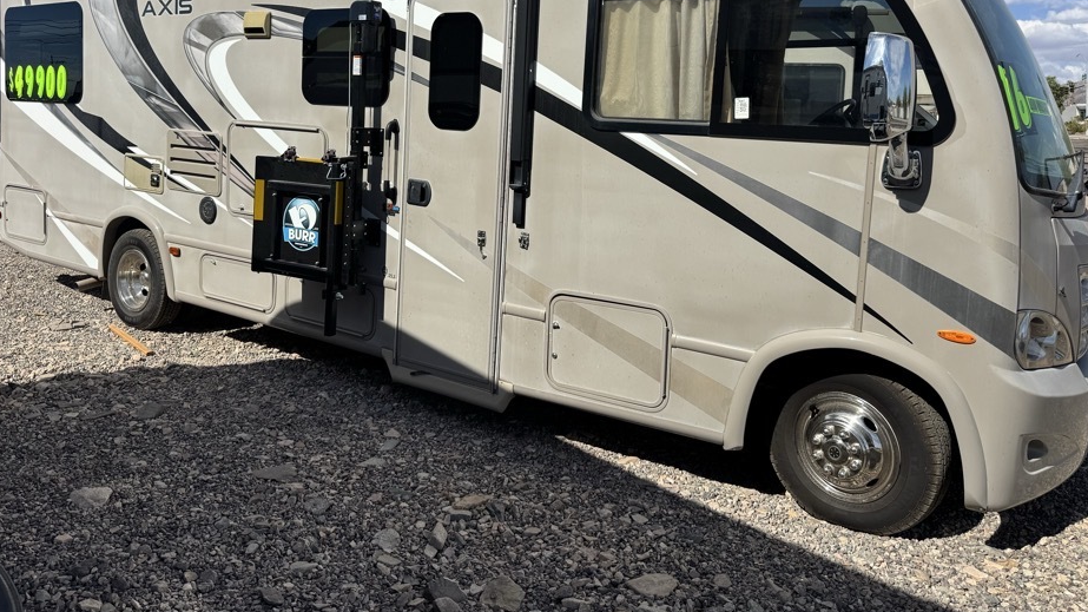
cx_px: 525
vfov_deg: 39.3
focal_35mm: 29
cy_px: 170
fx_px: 837
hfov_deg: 66.1
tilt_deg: +0.2
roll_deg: +0.0
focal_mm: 6.76
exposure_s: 1/7092
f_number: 1.78
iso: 80
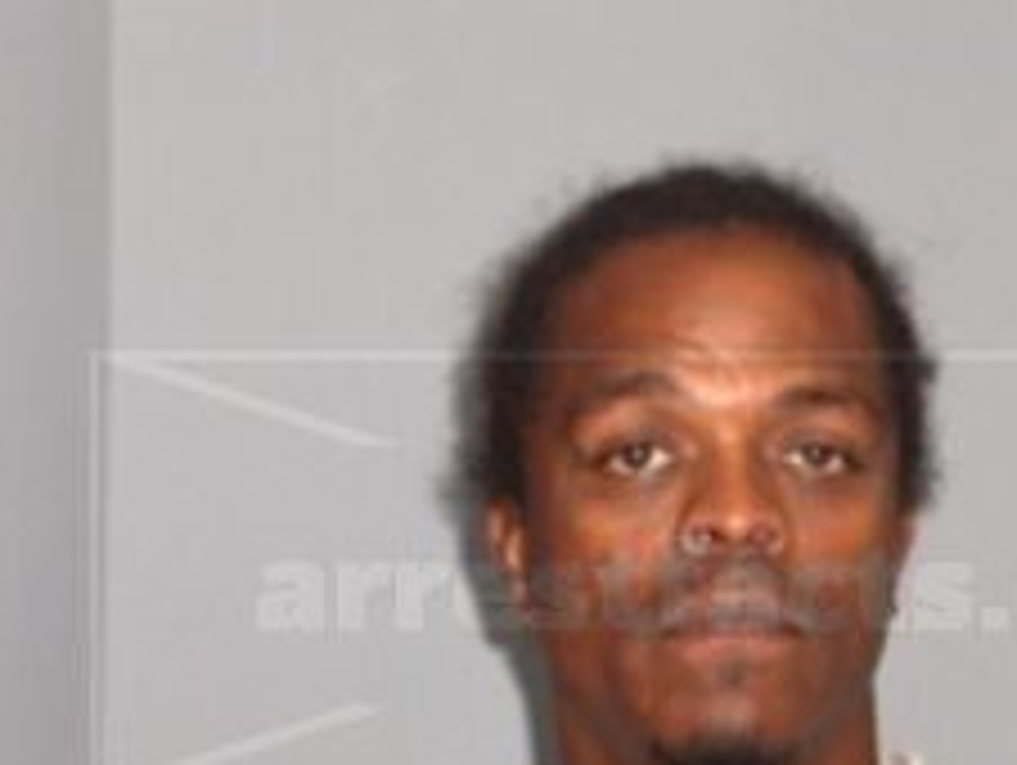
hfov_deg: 15.0
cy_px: 578
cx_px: 767
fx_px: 3853
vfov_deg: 11.3
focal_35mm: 131
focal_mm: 17.7
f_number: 4
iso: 59
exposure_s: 1/108
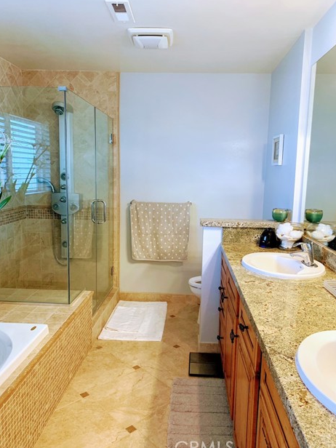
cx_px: 167
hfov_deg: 51.4
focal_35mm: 27
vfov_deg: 65.3
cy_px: 225
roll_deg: -1.6
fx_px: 349
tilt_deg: -8.4
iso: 160
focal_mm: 4.25
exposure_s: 1/60
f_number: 1.8
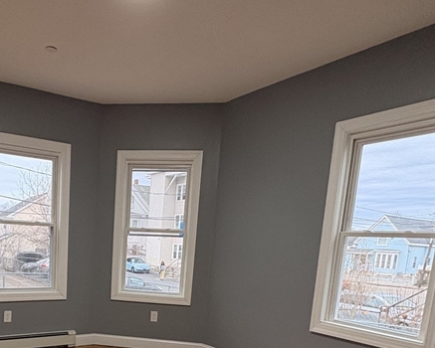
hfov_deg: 53.5
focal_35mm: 32
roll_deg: -3.3
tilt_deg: -8.7
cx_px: 117
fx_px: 412
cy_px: 311
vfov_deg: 42.2
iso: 250
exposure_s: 1/87
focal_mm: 2.22
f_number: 2.2
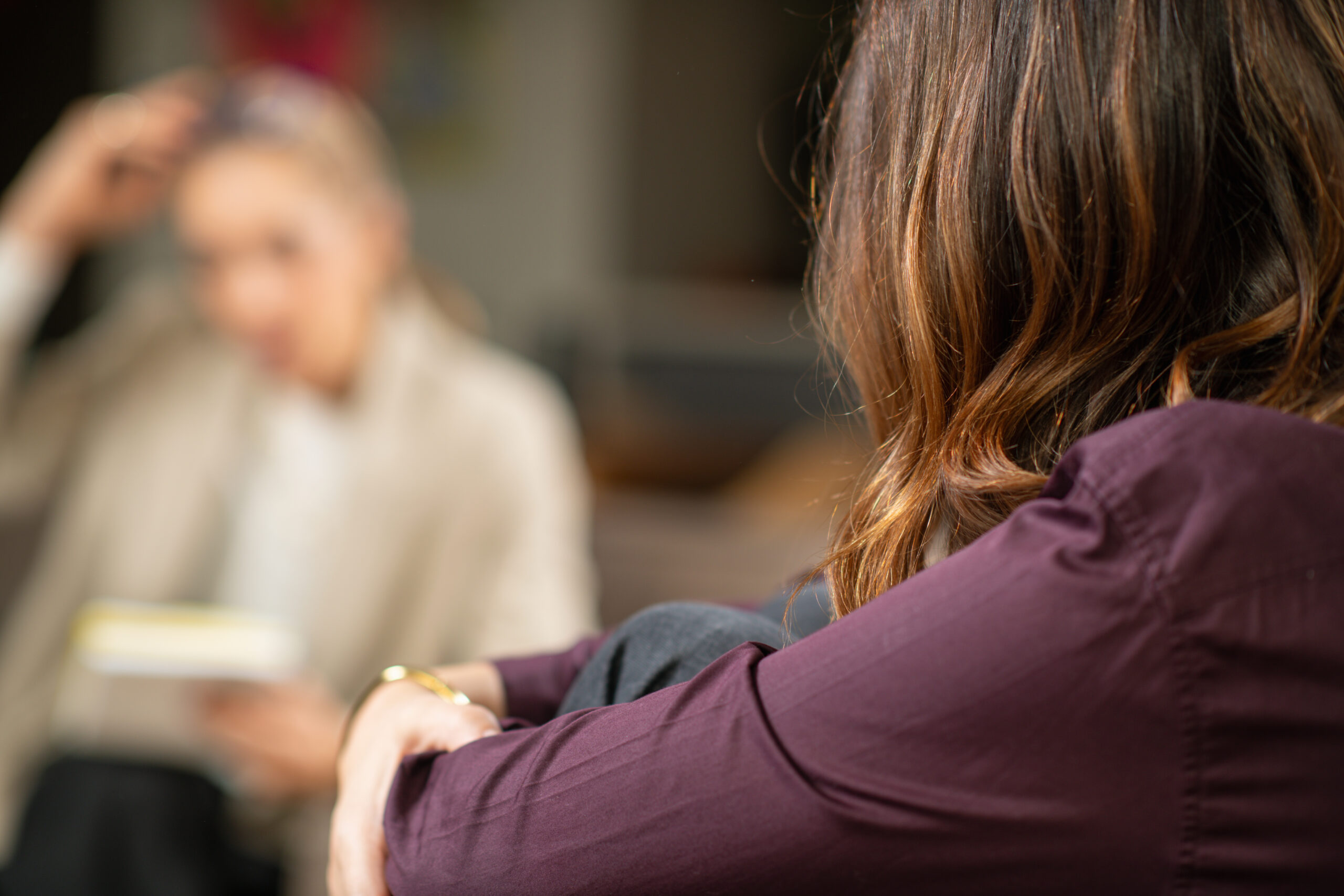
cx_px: 672
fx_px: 3173
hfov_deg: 23.9
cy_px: 448
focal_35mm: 85
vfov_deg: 16.1
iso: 125
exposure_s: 1/160
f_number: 2.2
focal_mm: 85
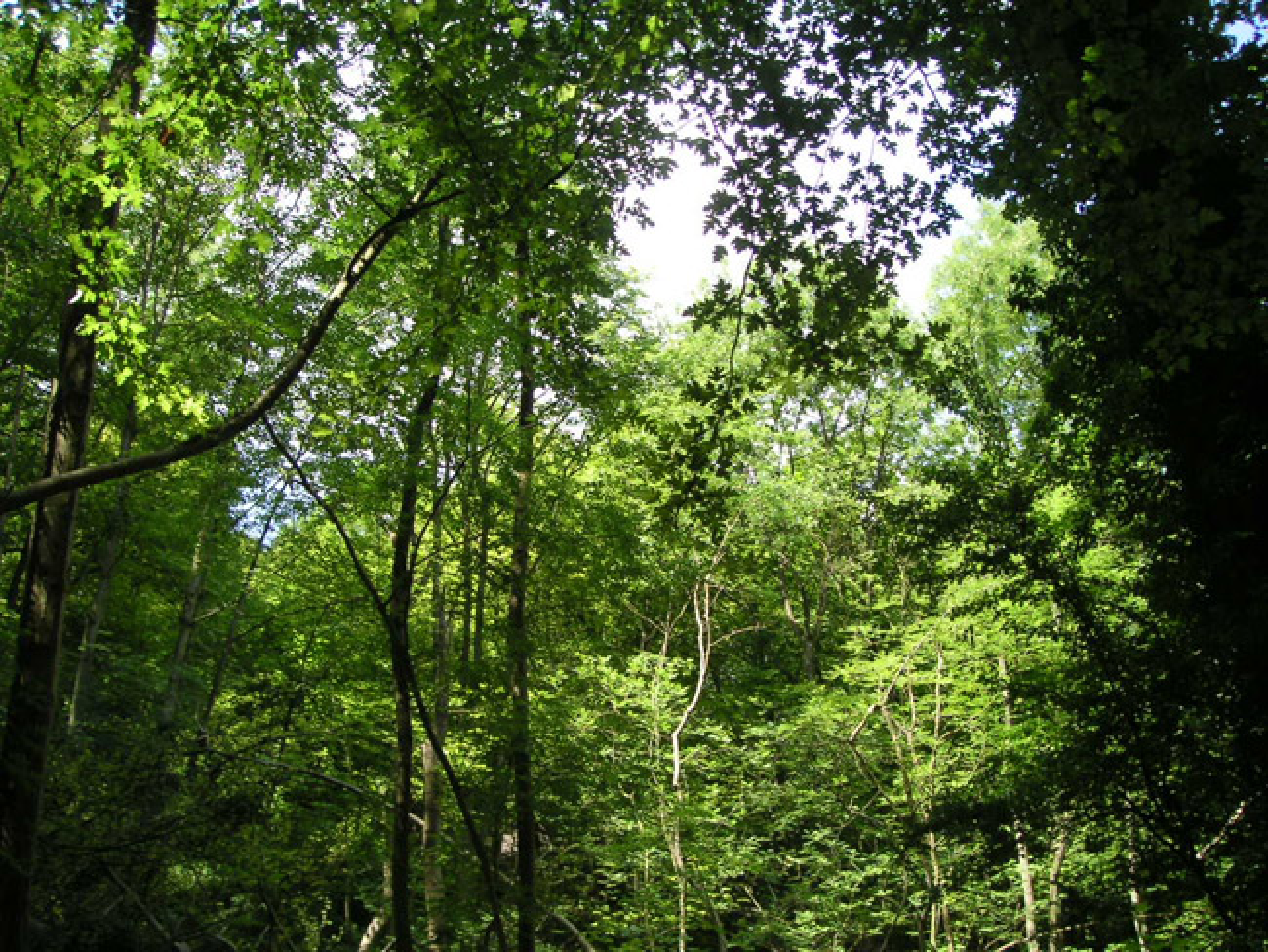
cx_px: 634
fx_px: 1392
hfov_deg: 49.0
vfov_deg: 37.7
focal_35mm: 38
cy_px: 476
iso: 50
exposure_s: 1/180
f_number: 2.8
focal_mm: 6
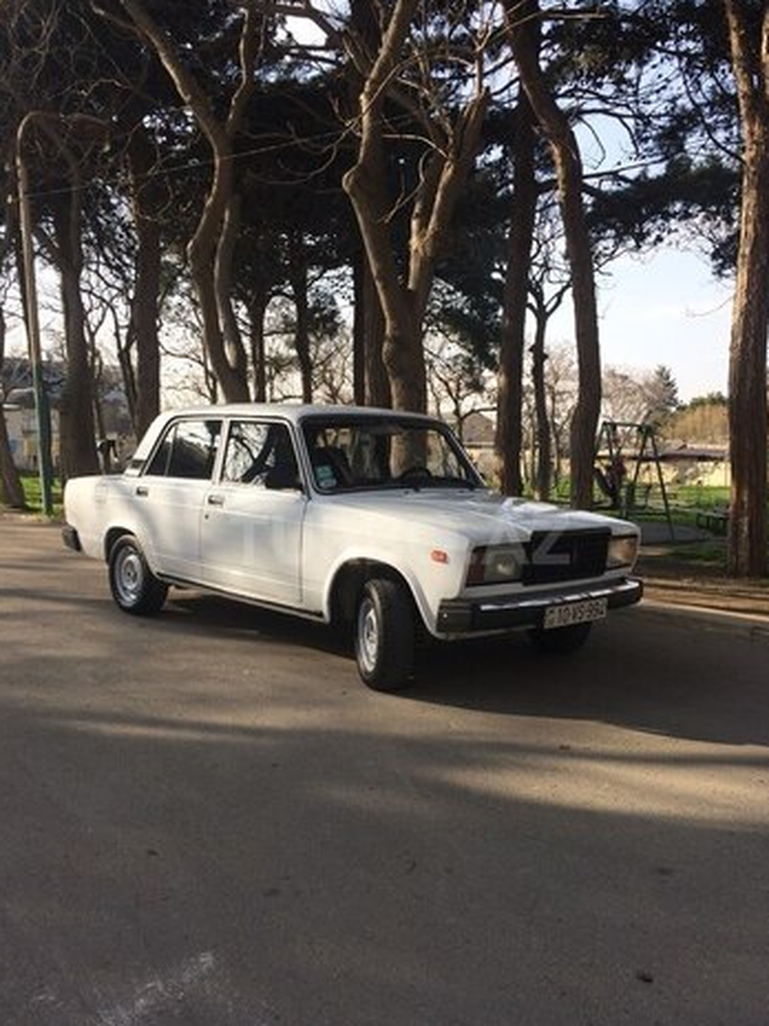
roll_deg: -0.4
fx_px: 918
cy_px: 540
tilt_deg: -6.8
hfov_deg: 45.4
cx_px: 400
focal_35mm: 31
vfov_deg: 58.3
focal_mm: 4.15
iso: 32
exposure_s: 1/838
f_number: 2.2
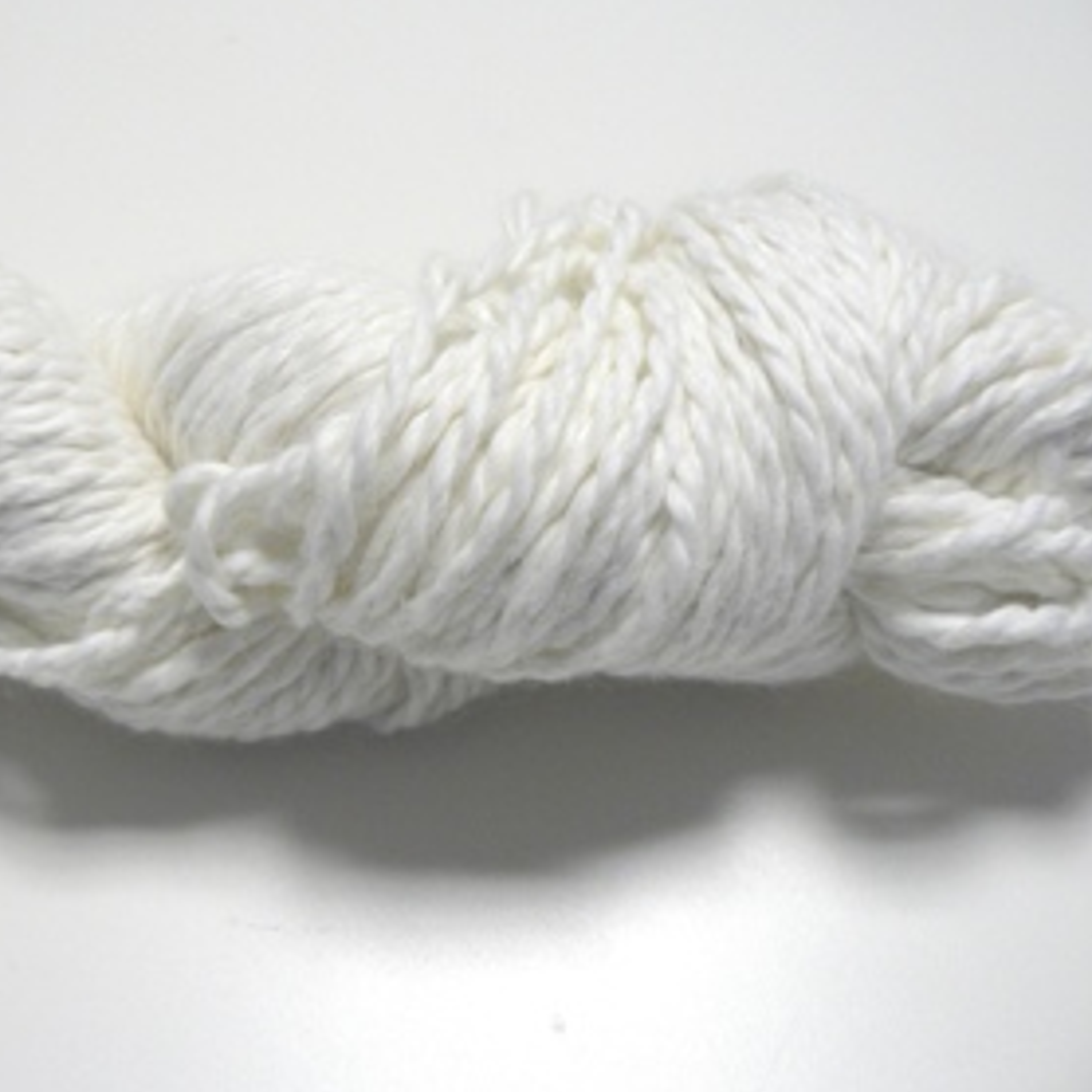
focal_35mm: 44
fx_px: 1570
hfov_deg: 37.8
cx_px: 342
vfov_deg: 38.3
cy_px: 530
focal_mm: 6
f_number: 2.8
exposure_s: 1/30
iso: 150
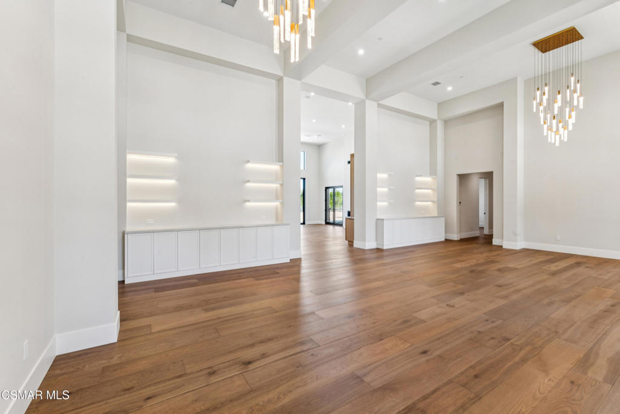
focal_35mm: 15
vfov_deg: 76.2
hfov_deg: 99.3
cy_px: 207
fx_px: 264
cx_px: 310
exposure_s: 1/4
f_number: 13
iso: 100
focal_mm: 15.3
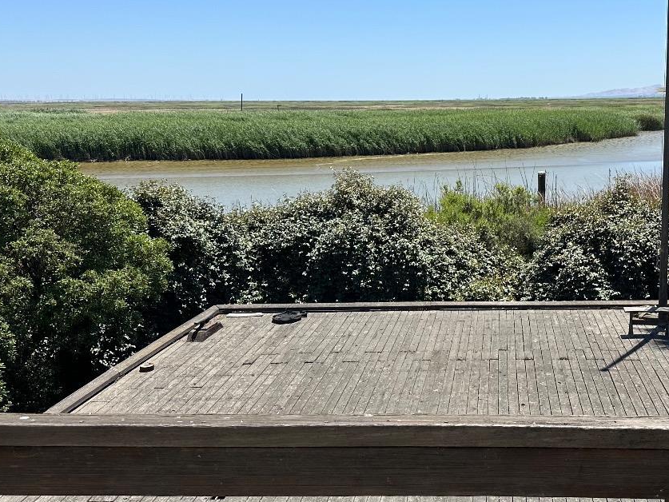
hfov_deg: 42.7
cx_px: 486
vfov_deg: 33.6
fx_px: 831
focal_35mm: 43
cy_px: 243
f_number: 1.78
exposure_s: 1/4762
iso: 80
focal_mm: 6.86
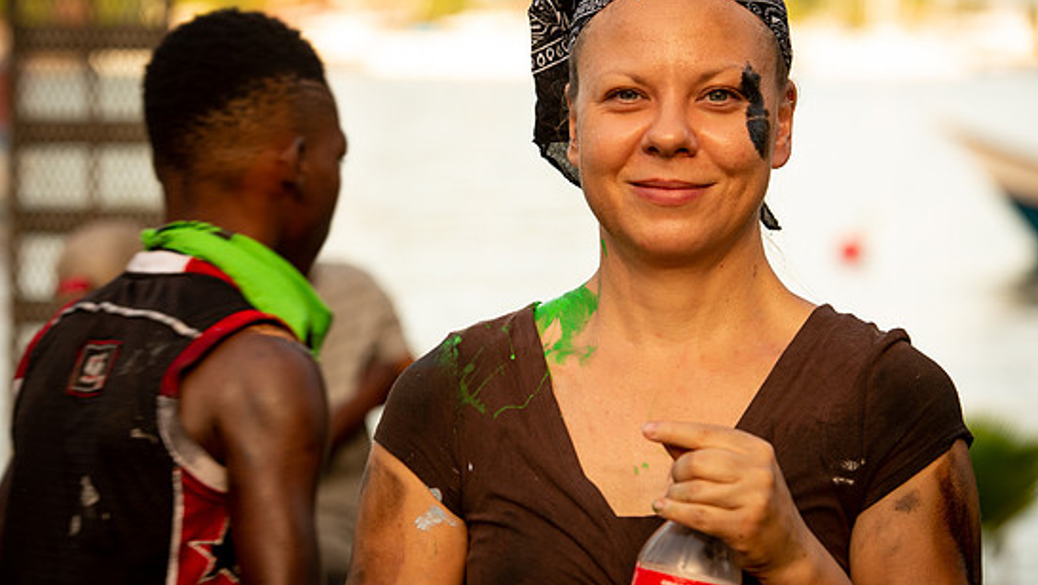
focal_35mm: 158
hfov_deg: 13.6
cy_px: 294
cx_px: 547
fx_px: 4350
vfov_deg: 7.7
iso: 180
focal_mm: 120
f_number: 5
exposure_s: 1/200
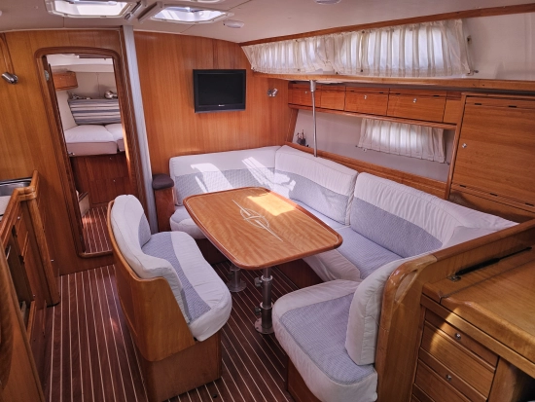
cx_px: 268
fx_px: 356
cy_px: 201
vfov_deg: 58.9
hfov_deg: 73.9
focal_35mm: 23
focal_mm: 6.3
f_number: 1.7
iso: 64
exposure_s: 1/180
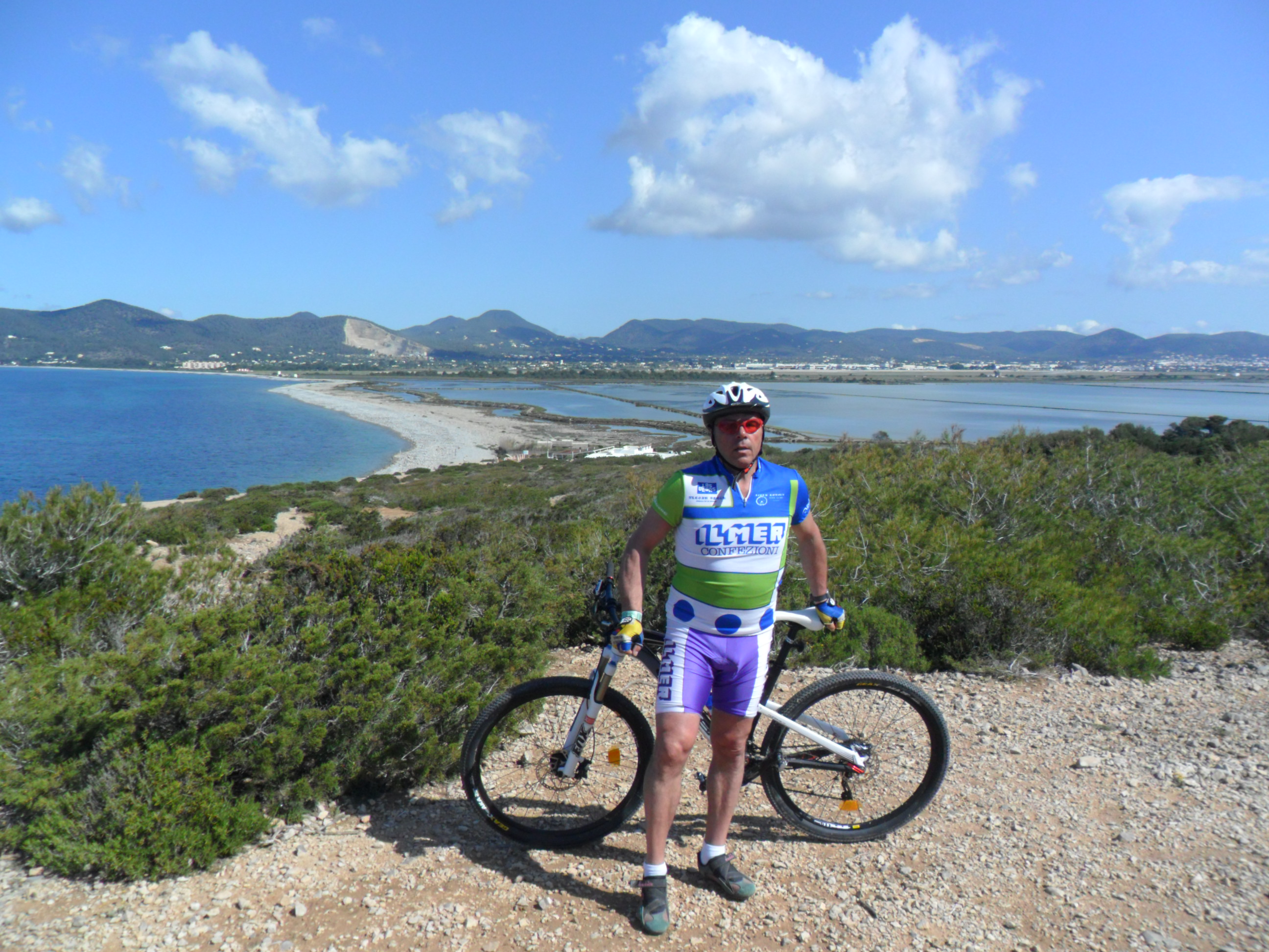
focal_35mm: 27
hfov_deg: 65.3
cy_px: 476
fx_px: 990
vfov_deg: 51.4
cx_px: 634
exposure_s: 1/250
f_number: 8.9
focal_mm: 4.9
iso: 80
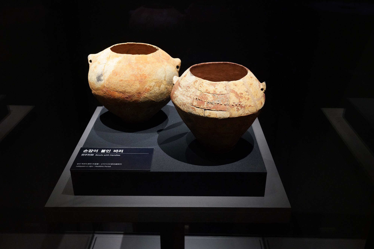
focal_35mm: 37
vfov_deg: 36.0
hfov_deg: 51.9
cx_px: 187
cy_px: 124
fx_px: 384
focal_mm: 37
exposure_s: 1/100
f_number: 8
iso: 8000
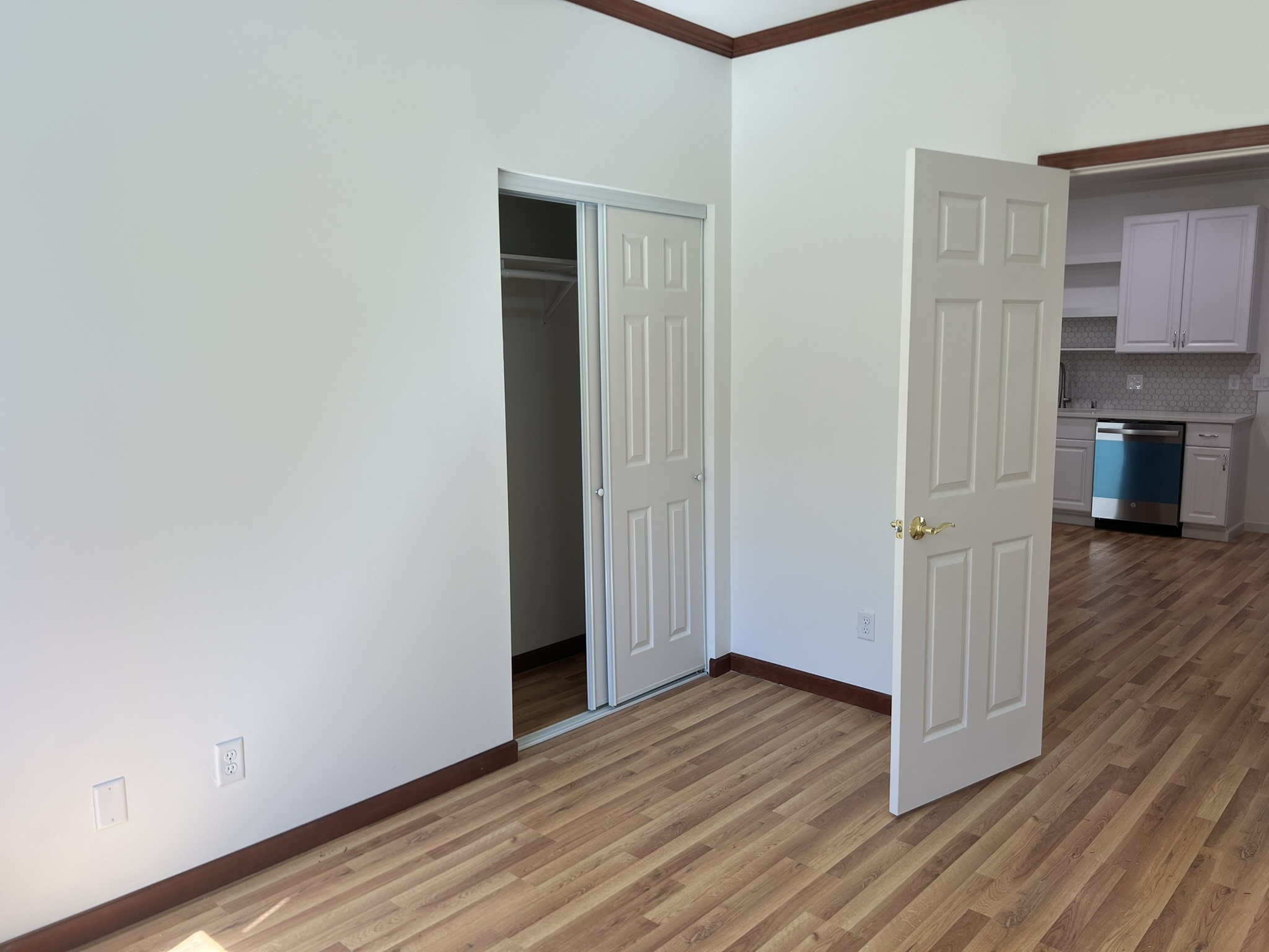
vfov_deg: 53.1
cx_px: 634
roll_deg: +0.7
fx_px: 953
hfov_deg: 67.3
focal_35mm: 26
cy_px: 476
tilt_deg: -8.2
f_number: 1.5
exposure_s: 1/125
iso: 32
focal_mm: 5.7
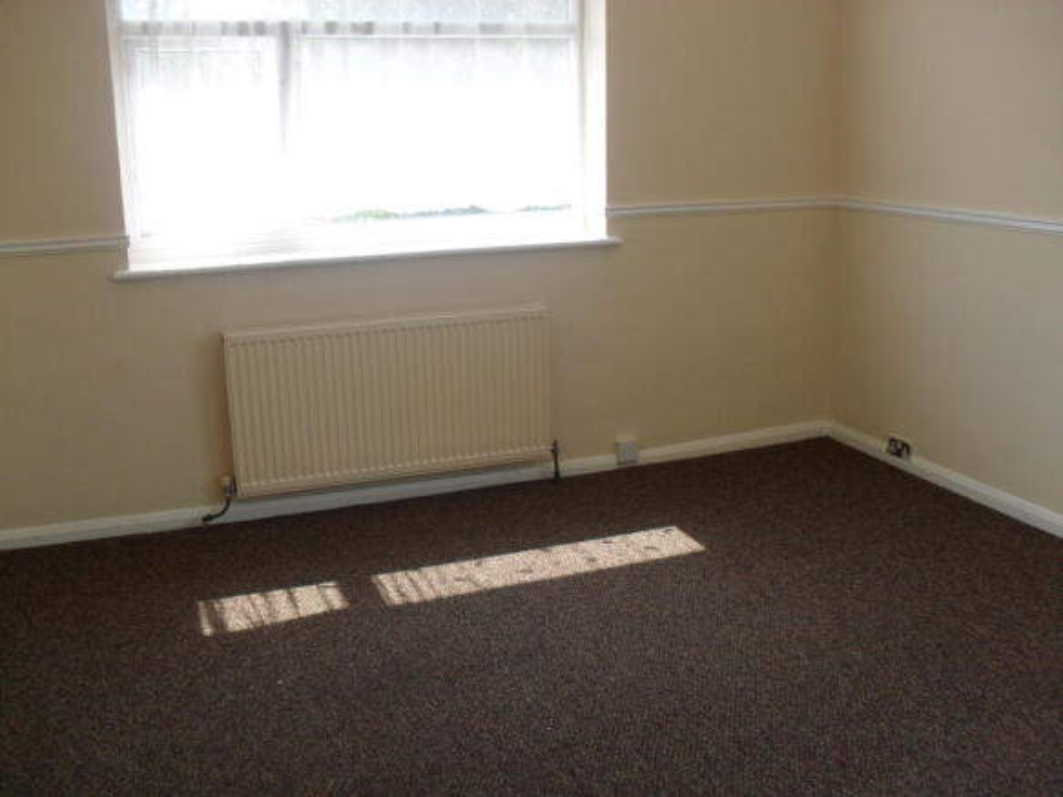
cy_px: 398
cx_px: 532
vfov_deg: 40.7
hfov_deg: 52.6
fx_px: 1075
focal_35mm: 35
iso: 80
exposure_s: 1/90
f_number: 3
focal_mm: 6.3
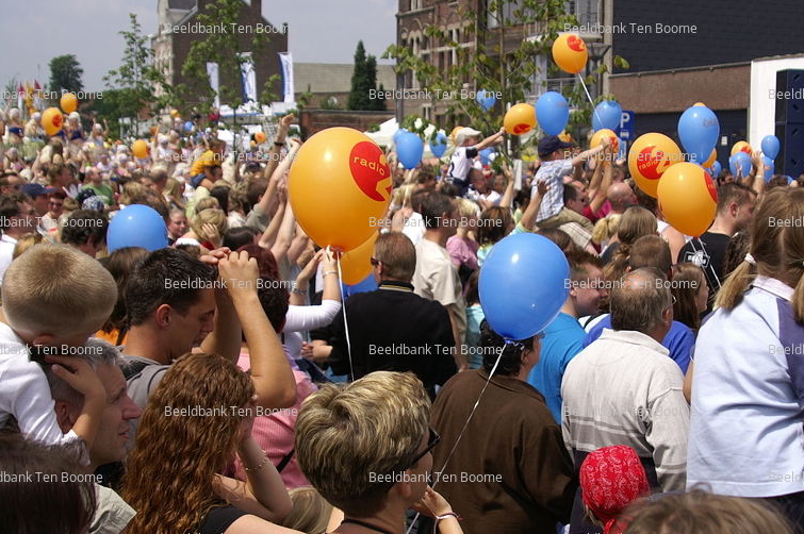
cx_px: 504
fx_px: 1272
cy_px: 309
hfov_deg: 34.9
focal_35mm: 57
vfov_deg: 23.7
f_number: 4.5
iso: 100
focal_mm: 28
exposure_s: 1/1500
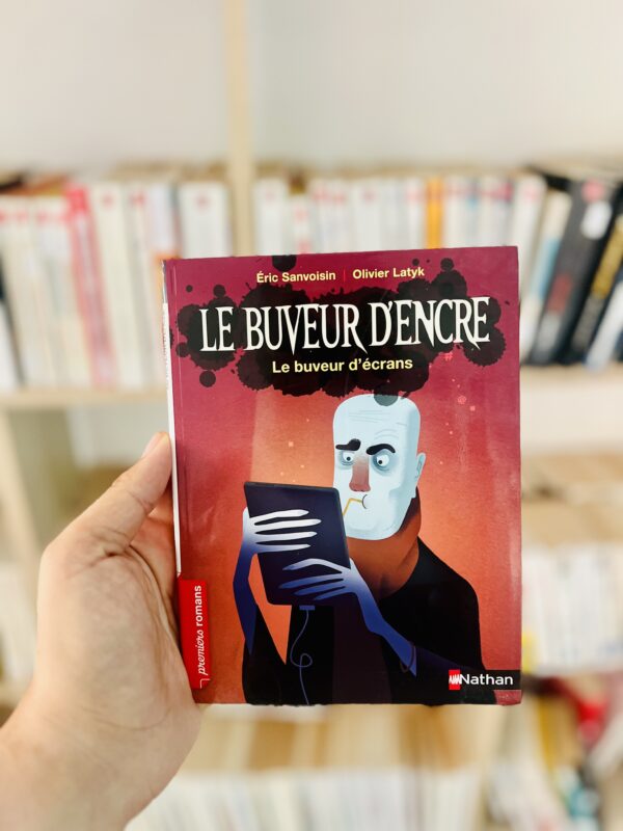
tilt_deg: -27.0
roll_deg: +1.3
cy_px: 416
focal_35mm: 26
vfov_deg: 67.3
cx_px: 312
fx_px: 624
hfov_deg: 53.1
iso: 400
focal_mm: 5.7
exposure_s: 1/60
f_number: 1.5
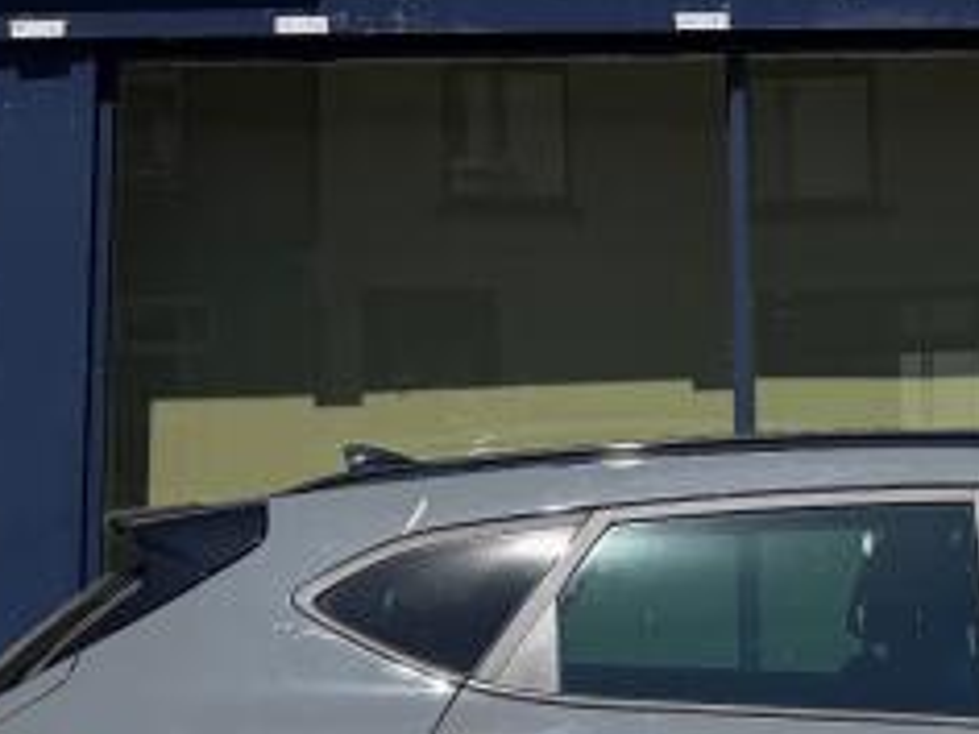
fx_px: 2941
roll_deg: +0.6
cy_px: -224
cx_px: 801
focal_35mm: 104
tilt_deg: +10.8
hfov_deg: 18.7
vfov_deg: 13.7
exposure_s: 1/9091
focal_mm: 6.76
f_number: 1.78
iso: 80
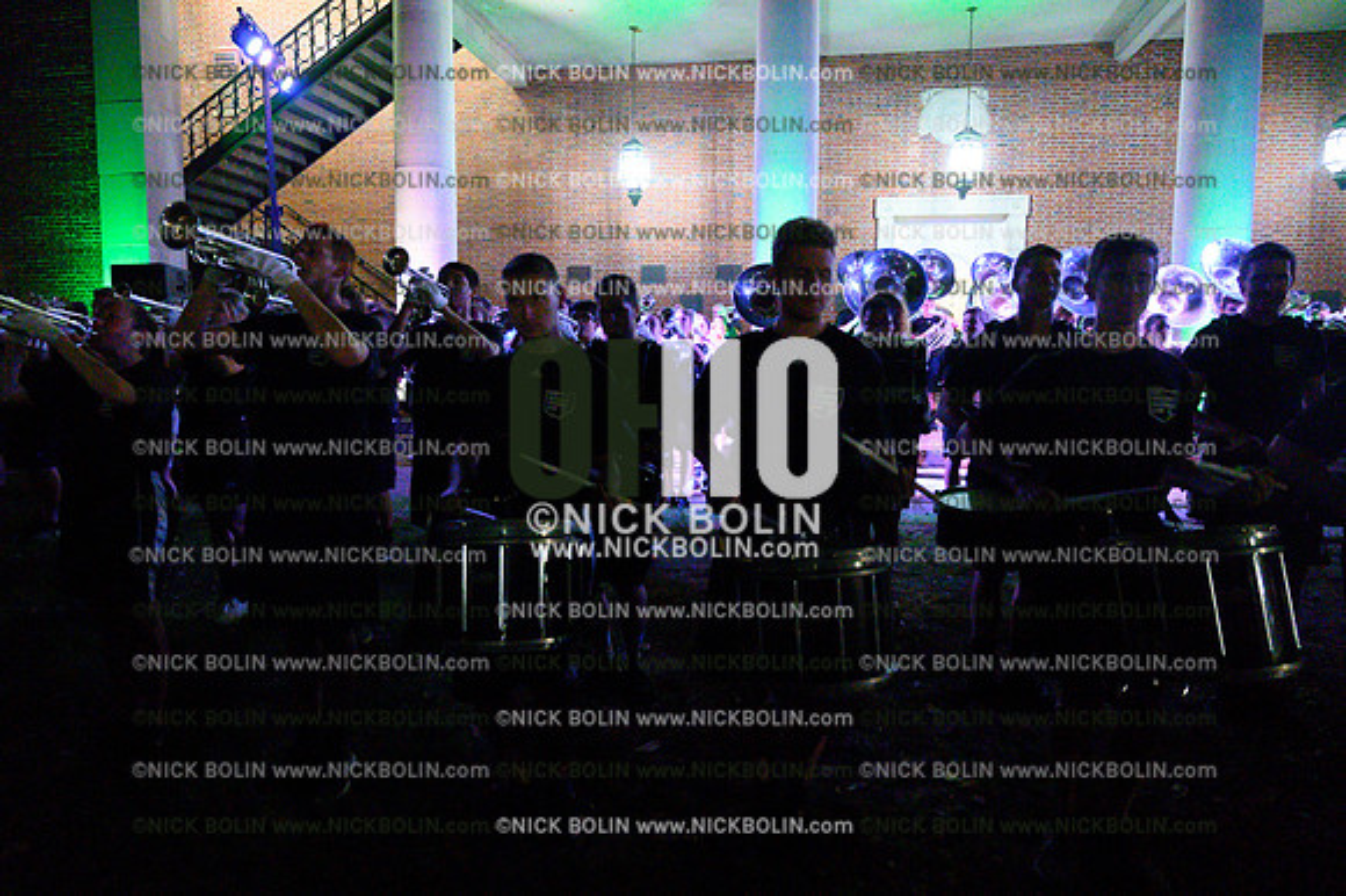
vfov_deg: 53.1
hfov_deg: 73.8
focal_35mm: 24
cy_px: 448
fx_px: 897
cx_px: 673
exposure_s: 1/320
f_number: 4
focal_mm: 24
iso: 64508
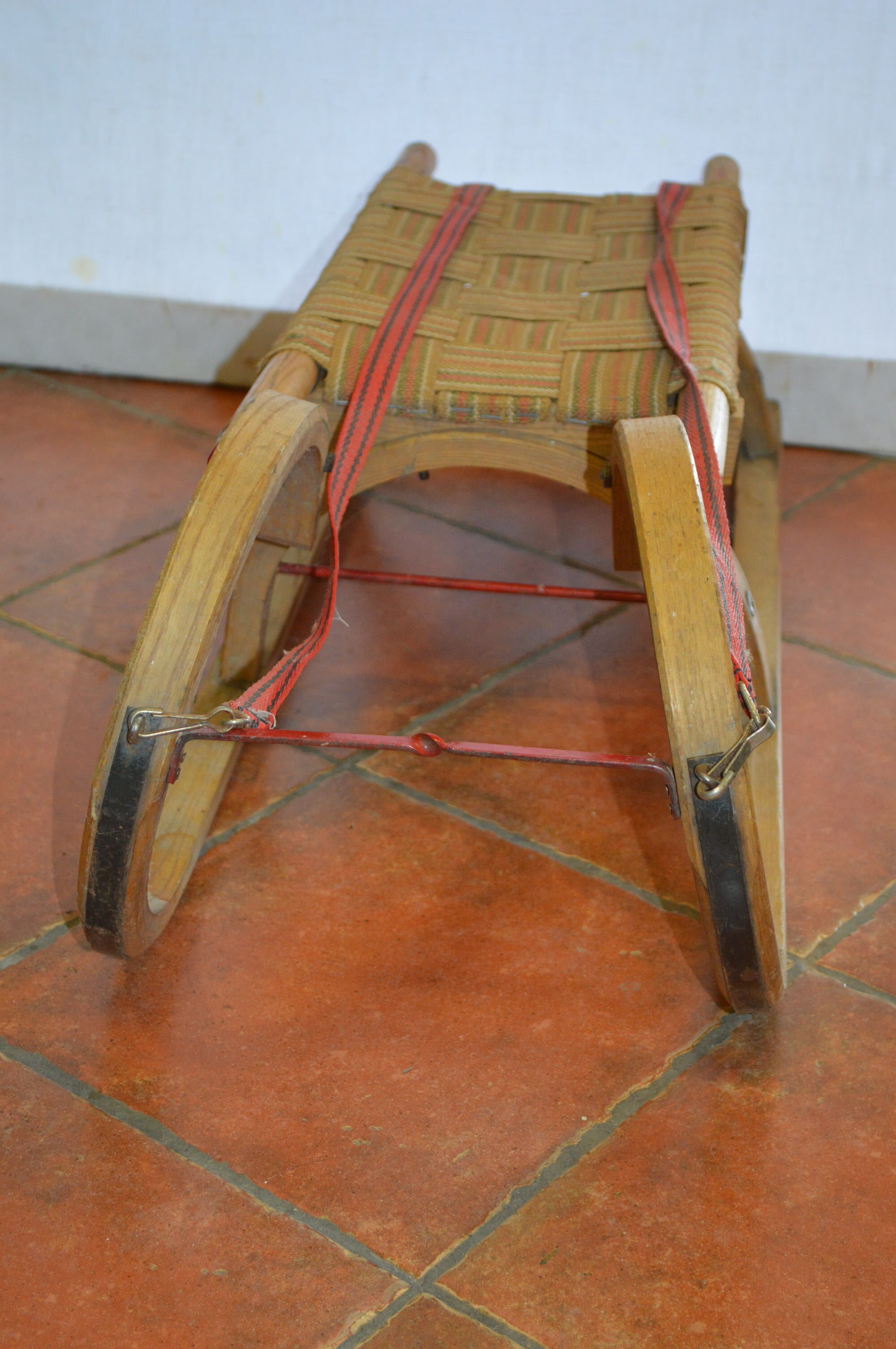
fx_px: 2356
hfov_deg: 21.5
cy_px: 674
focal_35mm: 63
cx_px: 448
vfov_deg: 31.9
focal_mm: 42
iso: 1100
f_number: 5.3
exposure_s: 1/60
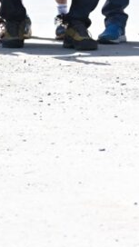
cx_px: 112
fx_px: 1219
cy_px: -112
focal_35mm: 186
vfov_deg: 11.2
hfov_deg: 6.5
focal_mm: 28
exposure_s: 1/4000
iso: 1250
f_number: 4.5
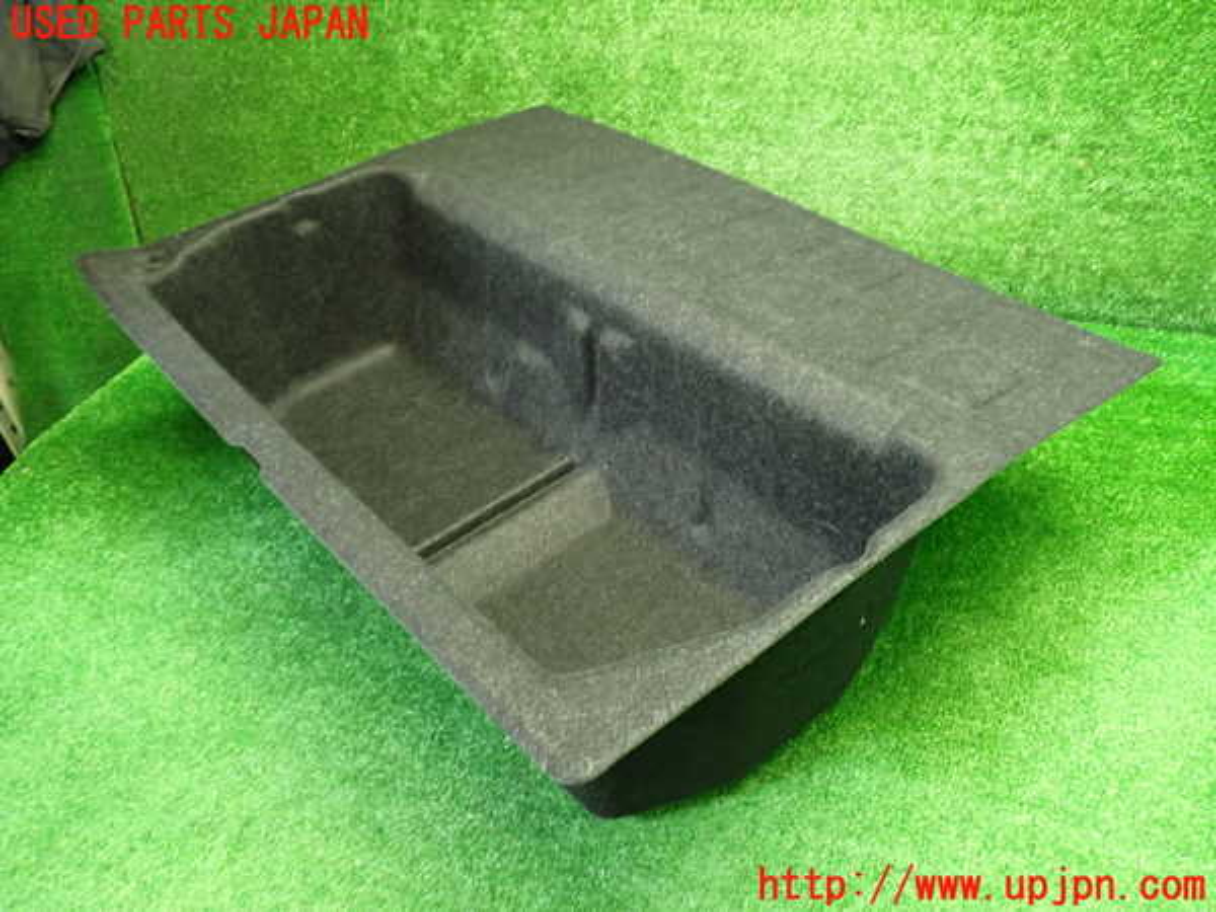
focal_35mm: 30
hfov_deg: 60.0
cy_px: 456
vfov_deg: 46.8
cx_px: 608
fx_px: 1054
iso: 500
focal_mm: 5.4
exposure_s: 1/30
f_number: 2.3
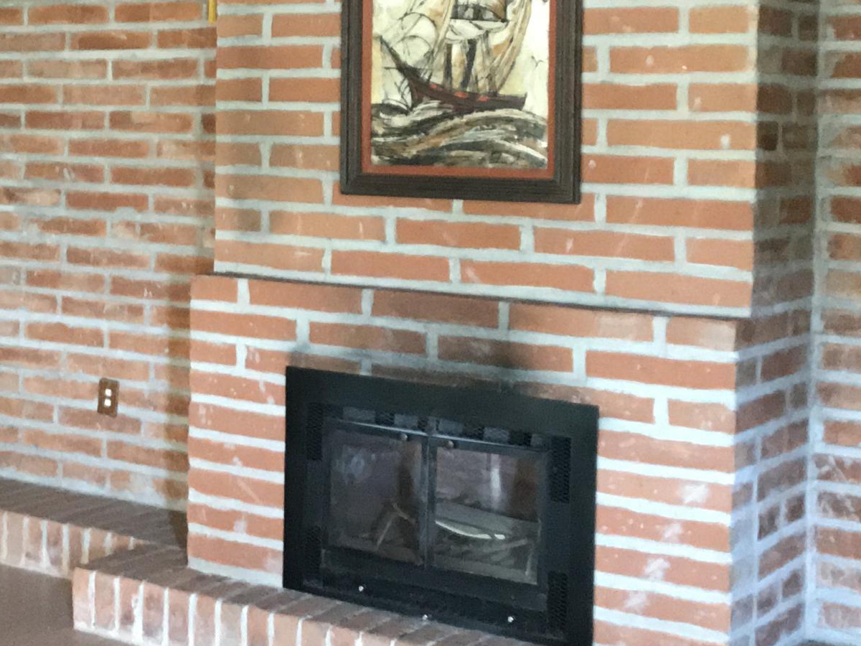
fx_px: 1741
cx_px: 107
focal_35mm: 70
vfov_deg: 20.8
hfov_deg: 26.9
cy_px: 154
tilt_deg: +0.4
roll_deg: -0.7
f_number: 1.8
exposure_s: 1/15
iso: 250
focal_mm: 3.99
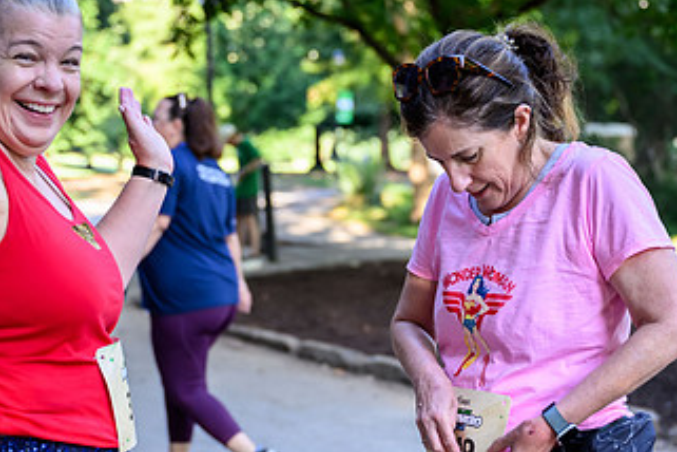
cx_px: 371
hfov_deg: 24.5
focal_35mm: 83
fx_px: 1561
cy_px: 320
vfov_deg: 16.4
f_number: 2.8
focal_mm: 46
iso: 560
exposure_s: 1/400
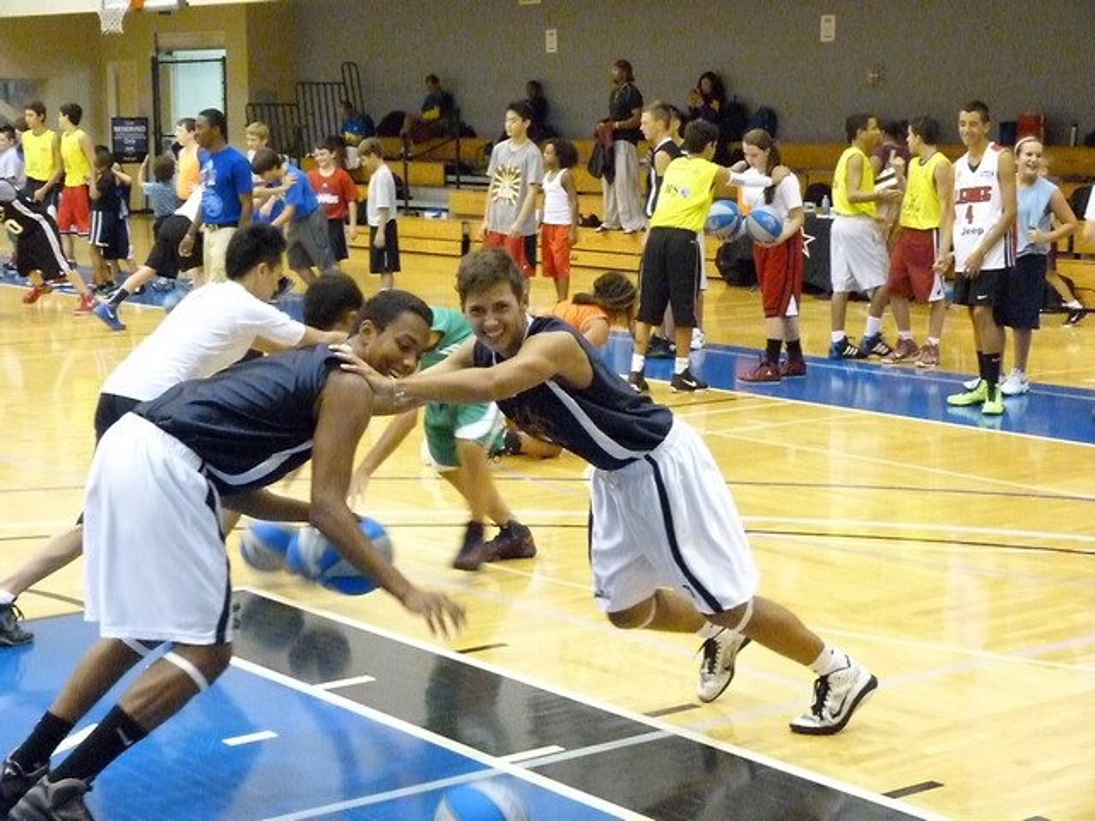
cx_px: 548
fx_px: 2214
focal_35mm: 70
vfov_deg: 21.0
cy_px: 410
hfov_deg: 27.8
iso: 2500
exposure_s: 1/60
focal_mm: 12.6
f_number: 3.3
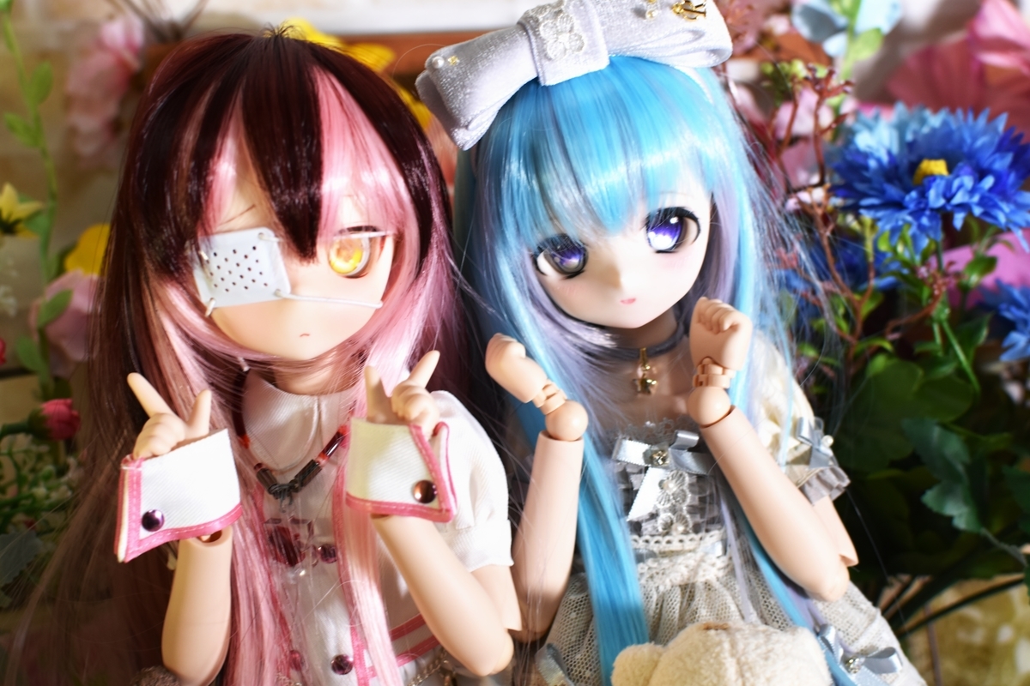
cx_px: 515
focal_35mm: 52
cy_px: 343
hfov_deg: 37.9
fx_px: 1502
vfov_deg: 25.8
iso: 400
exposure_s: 1/60
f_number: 4
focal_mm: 35
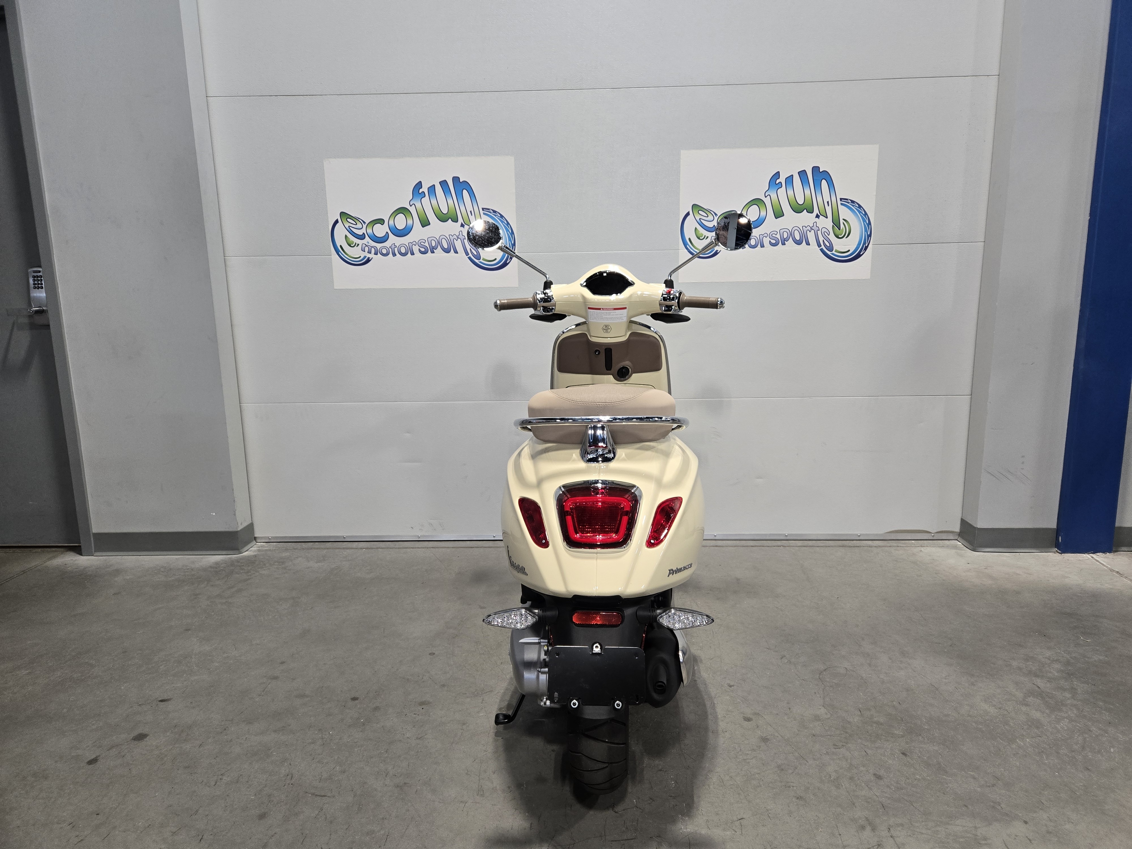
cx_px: 566
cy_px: 424
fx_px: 752
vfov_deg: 58.9
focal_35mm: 23
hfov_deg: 73.9
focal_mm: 5.4
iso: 160
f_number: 1.8
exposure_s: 1/120
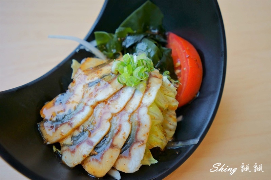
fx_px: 263
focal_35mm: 35
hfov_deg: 54.4
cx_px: 136
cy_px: 90
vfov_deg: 37.8
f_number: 5
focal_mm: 35
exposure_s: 1/500
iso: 1000
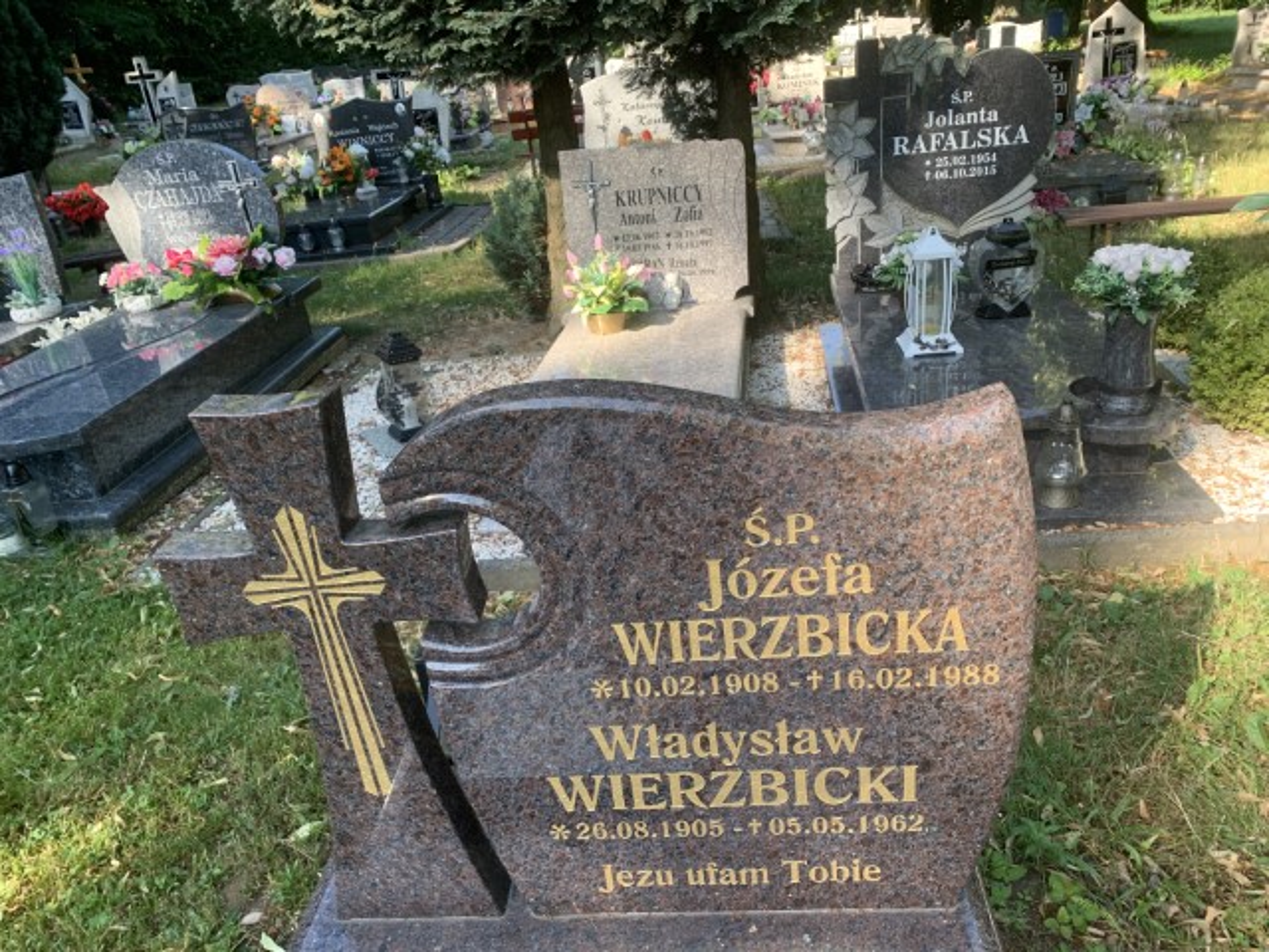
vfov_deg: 53.1
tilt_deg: -24.5
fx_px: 953
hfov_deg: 67.3
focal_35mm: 26
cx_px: 634
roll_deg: +7.2
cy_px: 476
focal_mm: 4.25
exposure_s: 1/125
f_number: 1.8
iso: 25
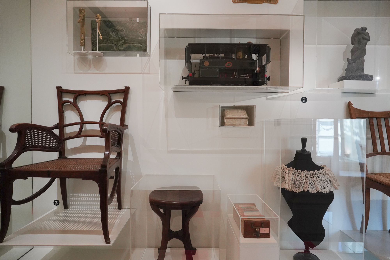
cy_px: 130
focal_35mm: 24
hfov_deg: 73.7
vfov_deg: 53.1
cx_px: 195
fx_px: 260
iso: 3200
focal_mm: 24
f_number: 9
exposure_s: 1/80
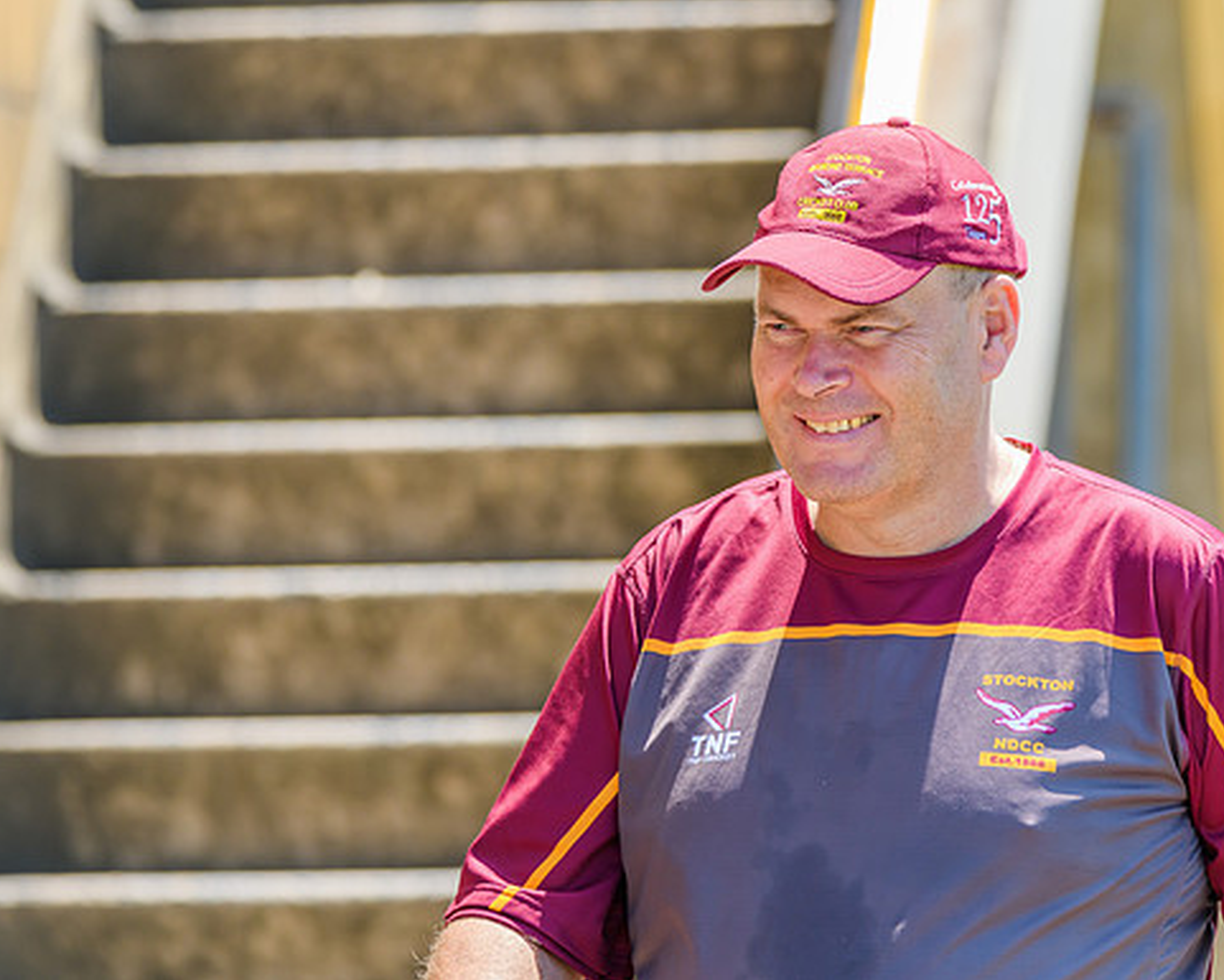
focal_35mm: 443
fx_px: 16051
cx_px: 590
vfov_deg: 3.5
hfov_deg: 4.4
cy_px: 432
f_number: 6.3
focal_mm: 350
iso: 400
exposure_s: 1/500
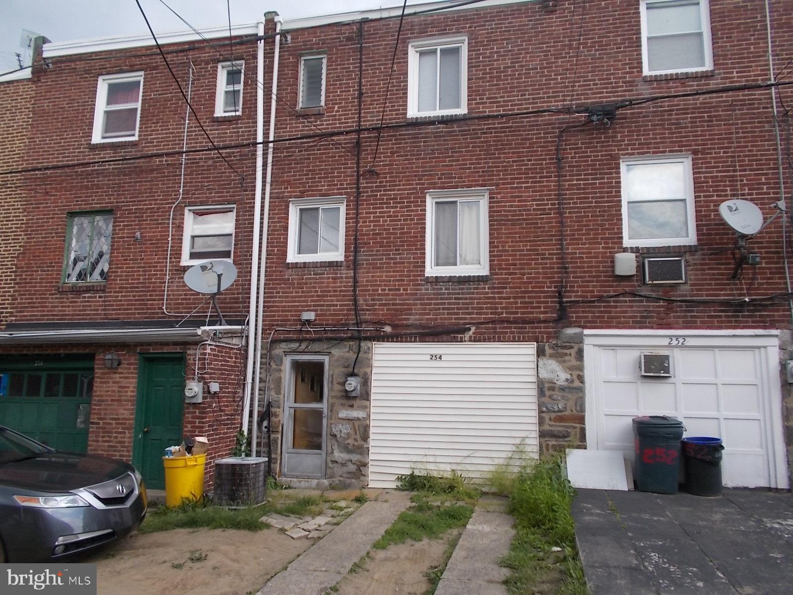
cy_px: 298
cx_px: 396
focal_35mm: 26
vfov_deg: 53.1
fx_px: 596
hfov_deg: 67.3
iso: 80
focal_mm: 4.6
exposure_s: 1/250
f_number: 3.2
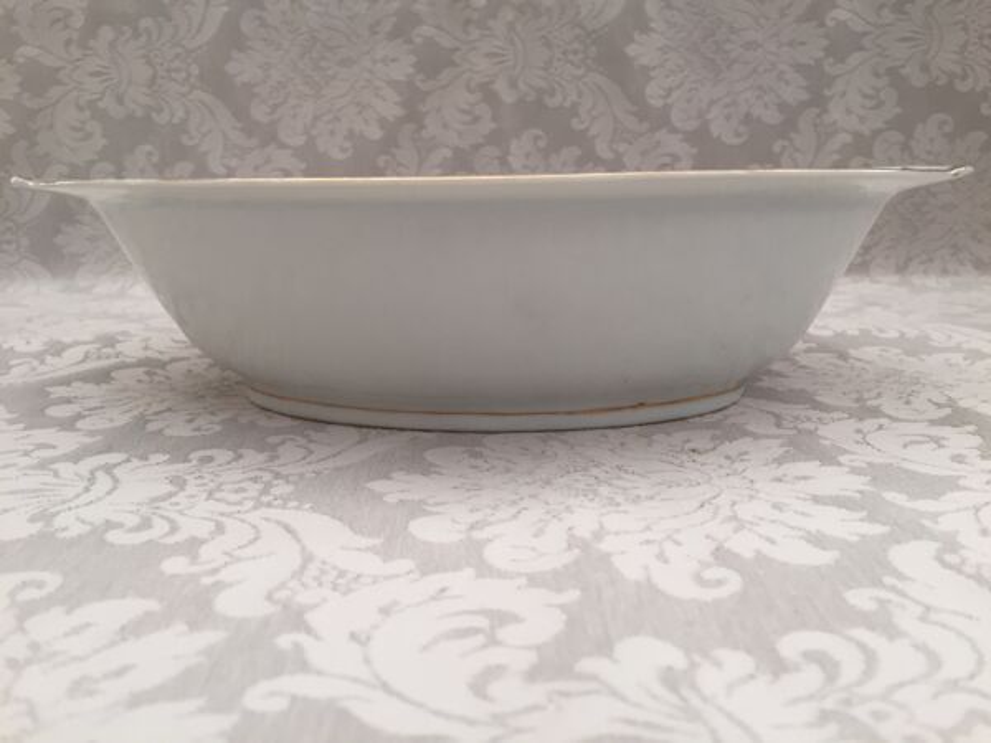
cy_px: 372
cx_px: 496
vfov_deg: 48.2
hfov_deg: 61.7
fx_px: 830
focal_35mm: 29
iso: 40
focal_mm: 4.15
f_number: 2.2
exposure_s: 1/33
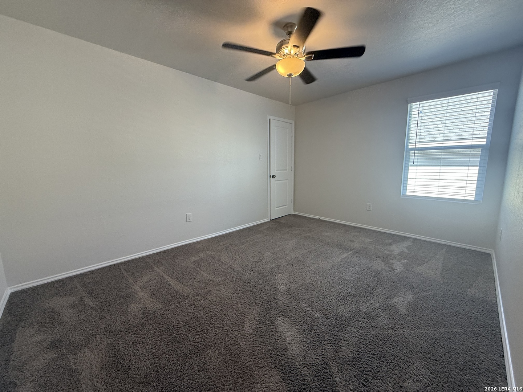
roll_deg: +0.0
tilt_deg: -8.0
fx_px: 212
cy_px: 196
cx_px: 262
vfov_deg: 85.7
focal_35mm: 14
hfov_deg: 102.1
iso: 250
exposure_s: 1/120
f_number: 2.2
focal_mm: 2.22
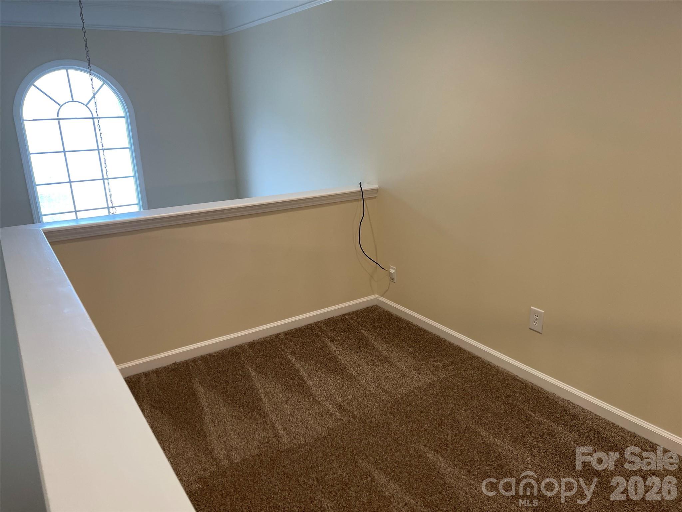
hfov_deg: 67.3
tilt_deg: -18.8
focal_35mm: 26
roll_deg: +2.3
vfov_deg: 53.1
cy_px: 256
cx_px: 341
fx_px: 512
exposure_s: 1/60
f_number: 1.6
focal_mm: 5.1
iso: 80
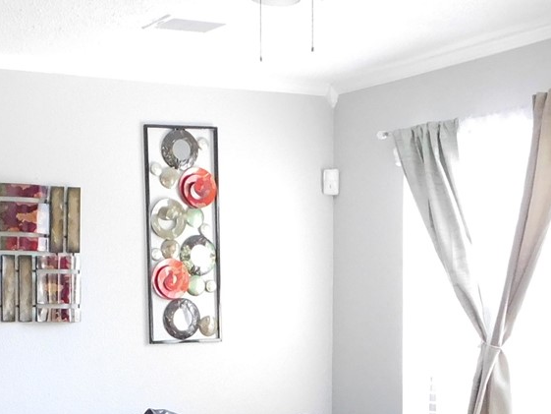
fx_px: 1337
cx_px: 73
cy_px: 385
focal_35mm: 84
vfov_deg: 17.3
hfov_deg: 22.8
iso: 400
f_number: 3
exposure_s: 1/13
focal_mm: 4
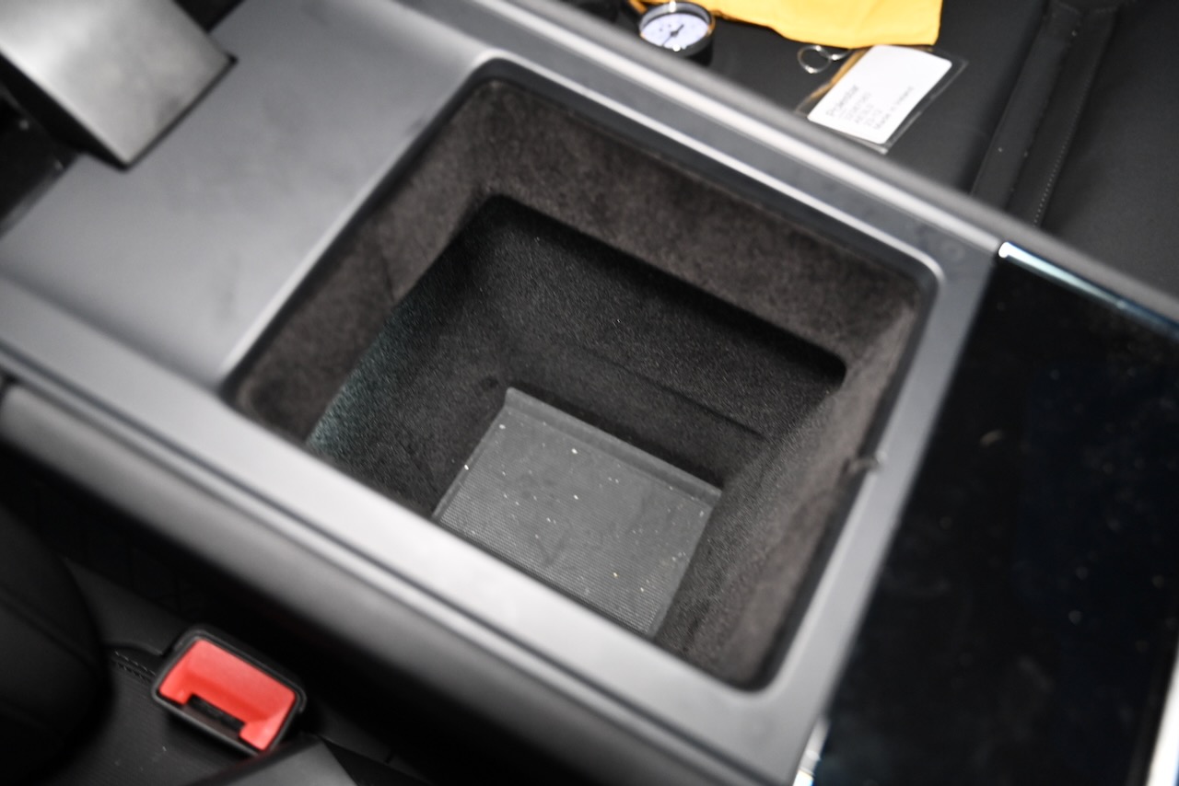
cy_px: 393
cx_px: 590
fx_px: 901
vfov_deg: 47.2
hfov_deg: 66.4
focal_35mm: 28
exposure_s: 1/60
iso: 4500
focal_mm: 27.5
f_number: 4
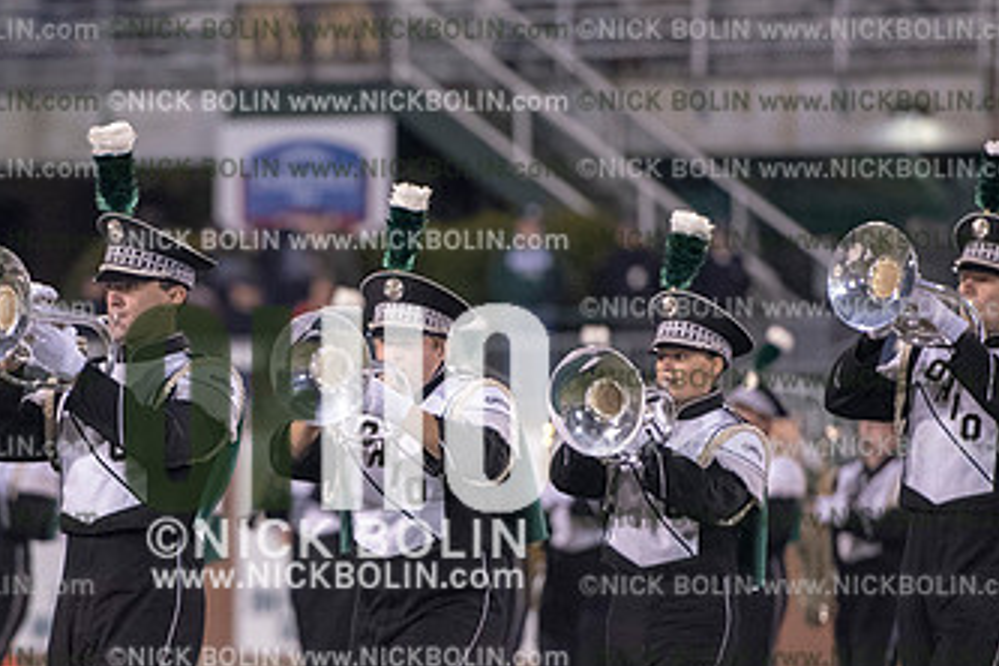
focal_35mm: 348
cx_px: 336
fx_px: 9656
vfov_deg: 3.9
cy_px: 448
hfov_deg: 5.9
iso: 5000
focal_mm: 200
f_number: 3.2
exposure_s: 1/1250
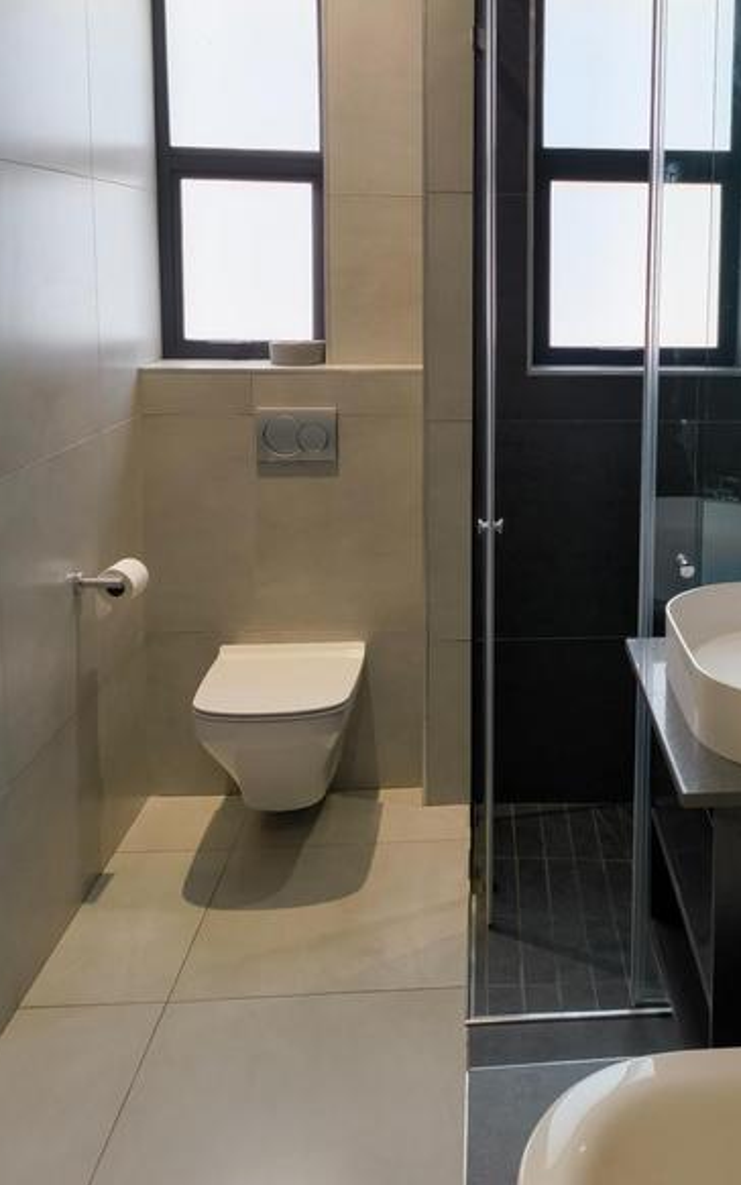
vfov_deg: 54.1
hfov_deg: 35.3
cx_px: 580
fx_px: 1130
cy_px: 387
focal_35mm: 35
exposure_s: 1/100
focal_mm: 5.56
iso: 800
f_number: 1.87
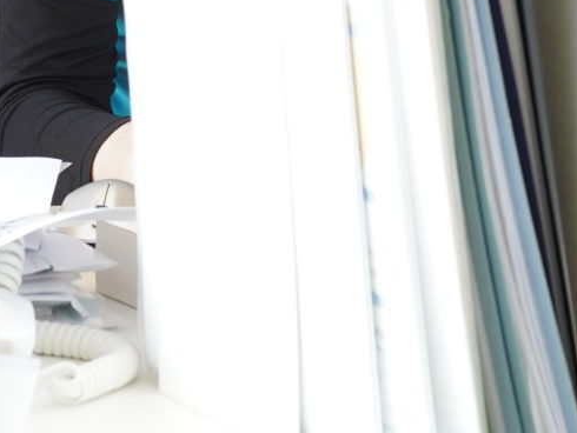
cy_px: -427
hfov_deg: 7.9
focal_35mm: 251
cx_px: 127
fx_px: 4186
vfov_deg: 5.8
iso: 500
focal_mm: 50
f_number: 6.3
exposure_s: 1/50
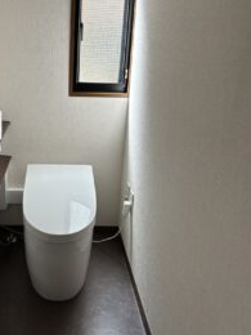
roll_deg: -1.7
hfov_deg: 35.5
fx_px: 387
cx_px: 76
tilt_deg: -19.1
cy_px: 171
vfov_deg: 46.8
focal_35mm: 40
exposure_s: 1/84
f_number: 1.6
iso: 125
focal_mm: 5.96
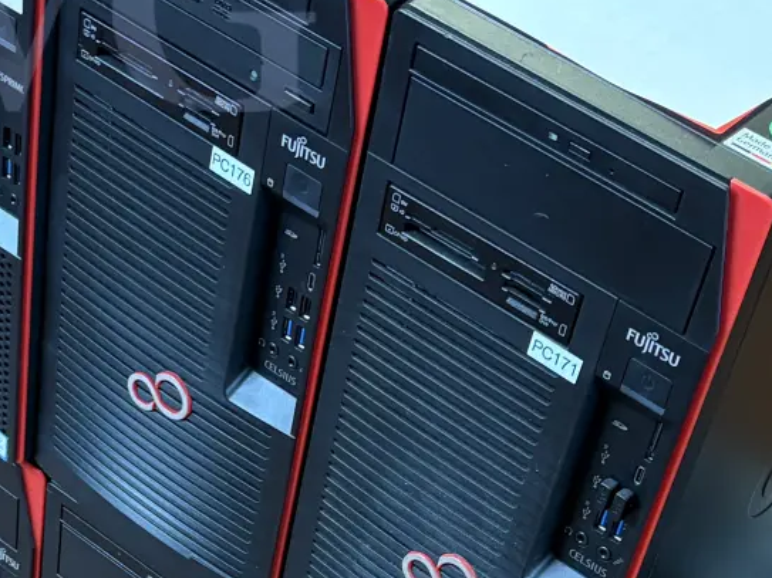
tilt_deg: -49.3
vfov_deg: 15.4
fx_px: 2051
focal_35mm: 92
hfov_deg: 21.0
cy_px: 719
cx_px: 112
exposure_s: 1/50
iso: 200
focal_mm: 5.96
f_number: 1.6
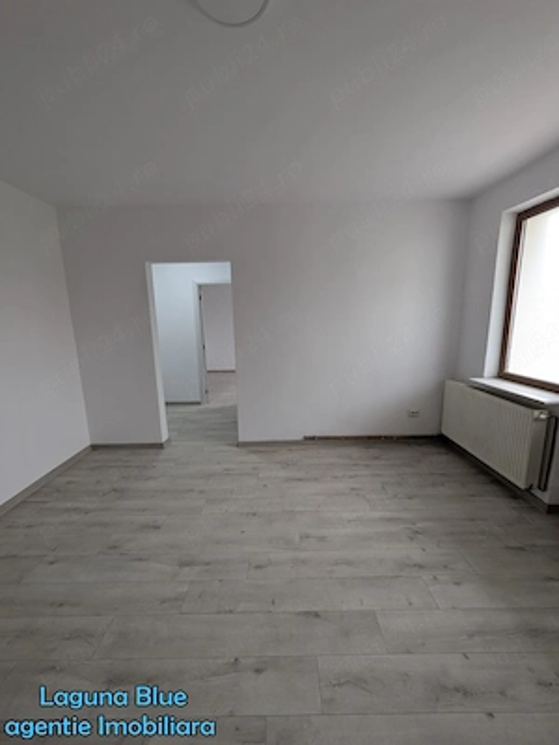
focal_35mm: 14
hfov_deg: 85.7
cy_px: 372
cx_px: 280
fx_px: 301
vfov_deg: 102.1
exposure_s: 1/33.3
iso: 26
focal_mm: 1.83
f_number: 2.2
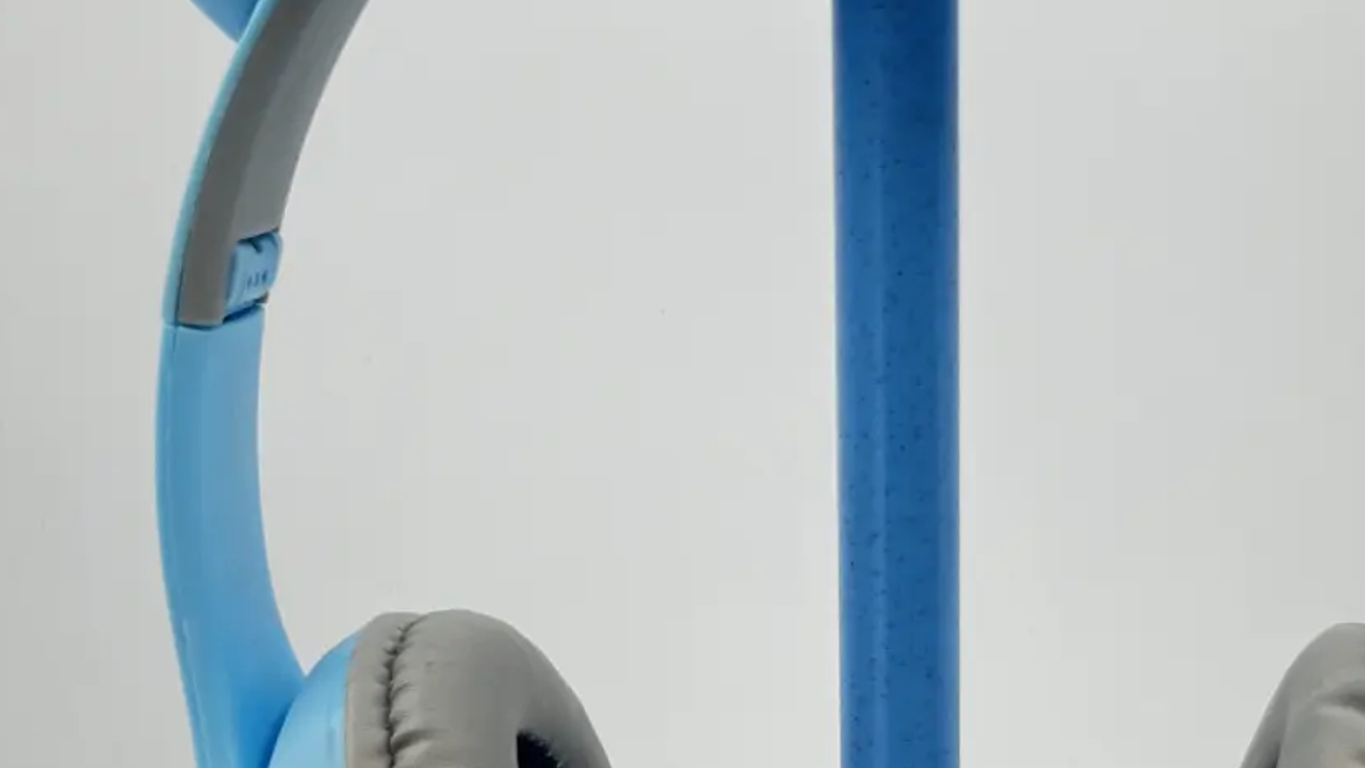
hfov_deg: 28.7
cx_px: 930
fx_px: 2643
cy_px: 518
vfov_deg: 16.5
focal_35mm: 73
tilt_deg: -10.0
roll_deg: +2.2
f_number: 1.5
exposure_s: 1/121
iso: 64
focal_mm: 5.7
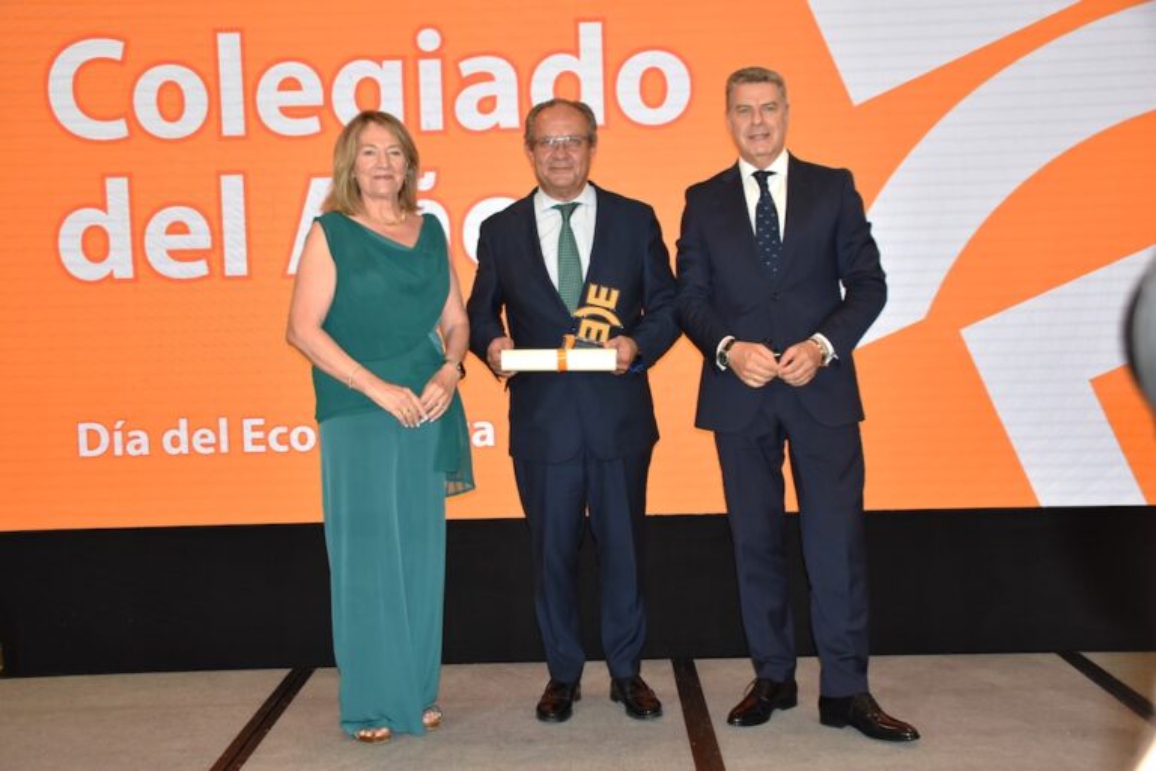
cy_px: 386
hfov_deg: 47.9
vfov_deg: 33.0
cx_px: 578
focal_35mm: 40
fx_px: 1300
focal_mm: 27
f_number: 4
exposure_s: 1/200
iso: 800
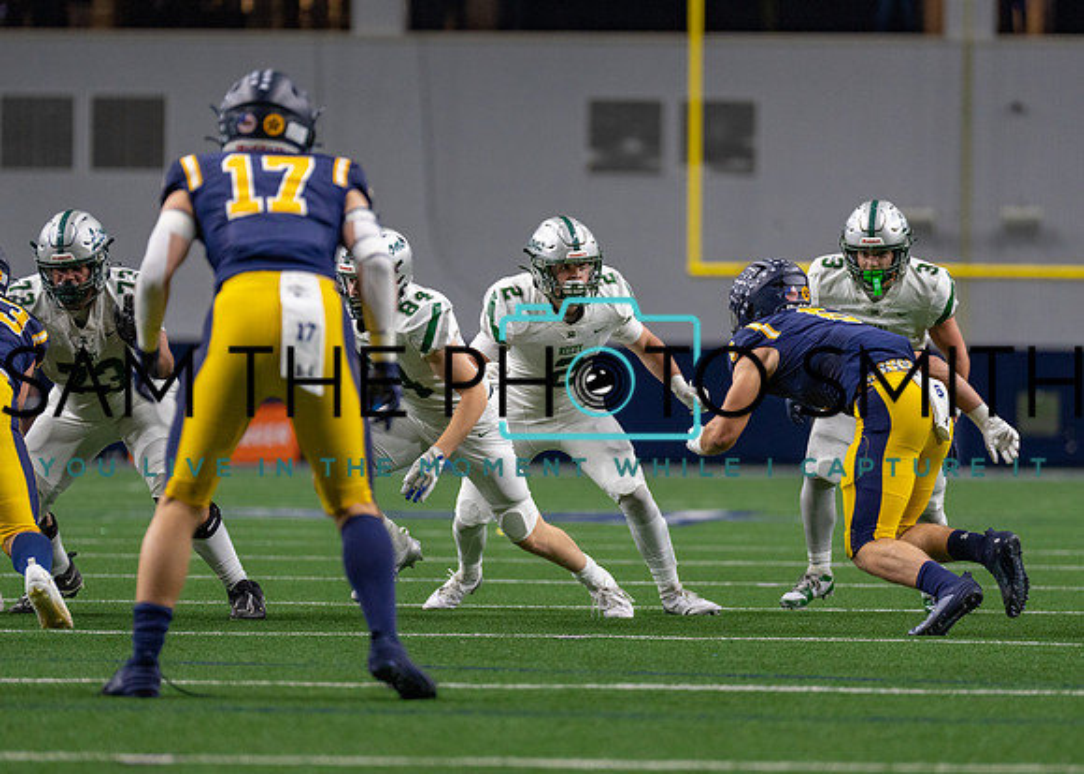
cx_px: 564
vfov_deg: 5.7
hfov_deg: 8.0
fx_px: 7757
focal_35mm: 252
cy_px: 371
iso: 2000
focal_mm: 200
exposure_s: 1/1000
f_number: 2.8
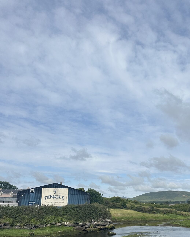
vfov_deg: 47.7
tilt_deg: +9.8
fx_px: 260
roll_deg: +1.6
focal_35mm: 37
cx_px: 129
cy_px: 170
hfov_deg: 39.6
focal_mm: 6.86
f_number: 1.78
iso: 80
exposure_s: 1/6623
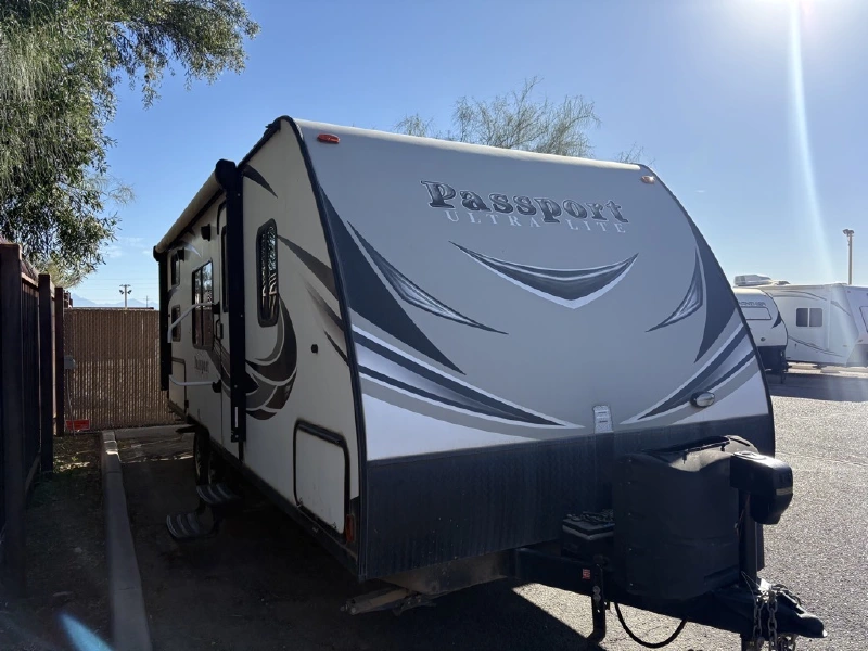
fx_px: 652
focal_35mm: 26
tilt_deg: -1.6
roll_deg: -0.5
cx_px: 434
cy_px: 326
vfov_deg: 53.1
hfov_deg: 67.3
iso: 64
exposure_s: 1/3279
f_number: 1.6
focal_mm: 5.96
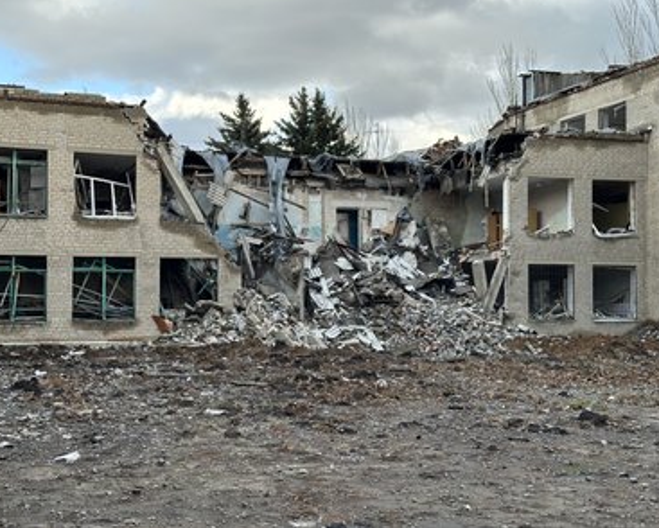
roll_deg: +0.3
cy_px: 260
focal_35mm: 51
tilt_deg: +2.4
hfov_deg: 36.6
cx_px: 307
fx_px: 995
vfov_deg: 29.7
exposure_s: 1/389
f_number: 1.78
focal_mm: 6.86
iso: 64
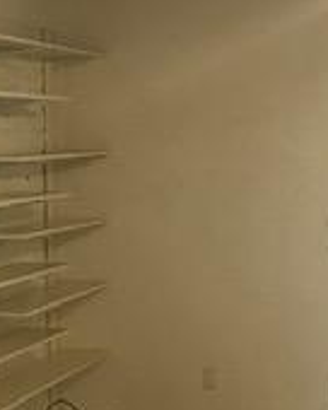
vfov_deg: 18.5
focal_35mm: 103
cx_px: 48
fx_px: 1250
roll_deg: +1.2
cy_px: 304
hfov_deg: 14.8
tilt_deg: -5.2
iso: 50
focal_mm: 3.99
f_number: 1.8
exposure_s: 1/15
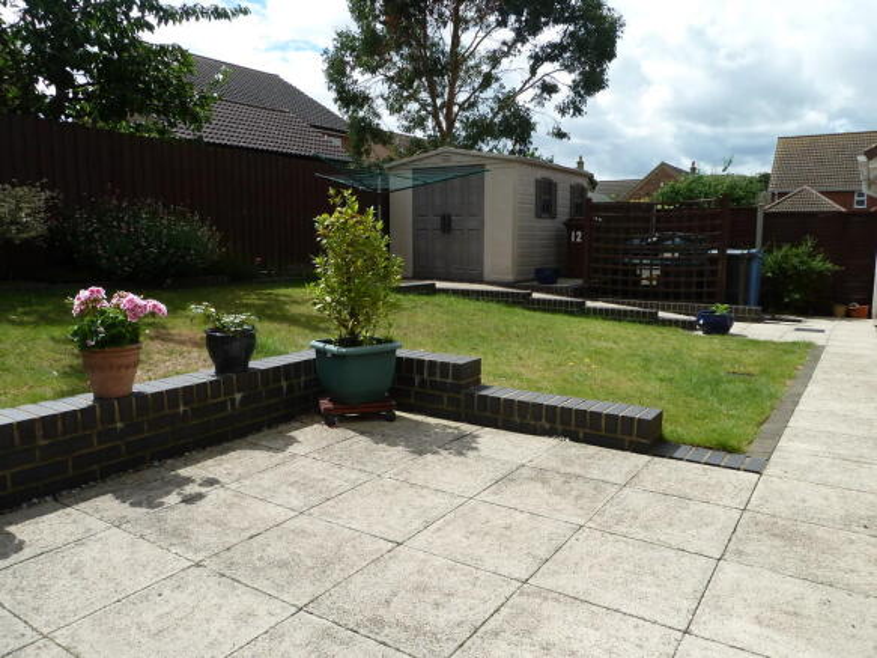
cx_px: 438
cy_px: 329
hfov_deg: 69.4
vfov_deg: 54.9
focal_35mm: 25
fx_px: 633
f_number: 4.5
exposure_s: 1/400
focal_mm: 4.1
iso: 80
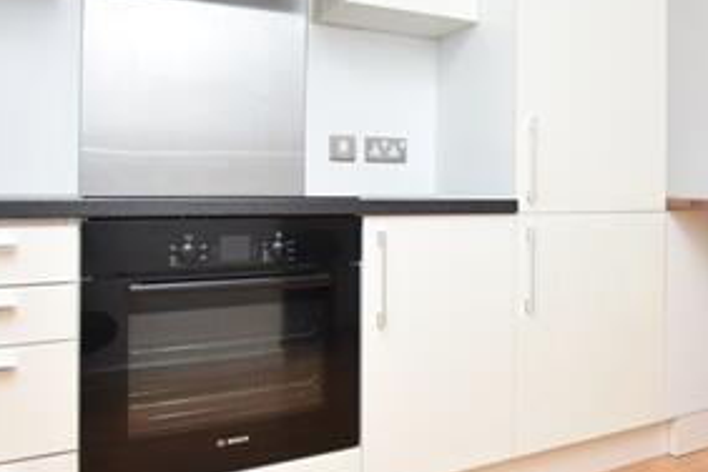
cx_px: 590
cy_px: 185
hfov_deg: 51.4
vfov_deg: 38.7
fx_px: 669
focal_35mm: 34
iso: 800
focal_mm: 10
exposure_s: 1/100
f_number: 5
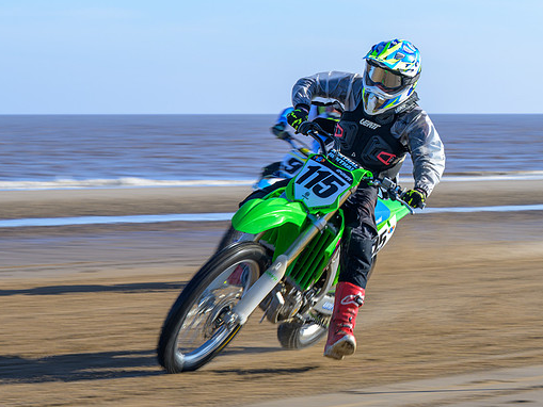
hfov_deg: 12.4
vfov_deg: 9.3
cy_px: 231
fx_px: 2495
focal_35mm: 159
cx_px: 260
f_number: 8
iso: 64
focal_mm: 74
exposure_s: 1/125
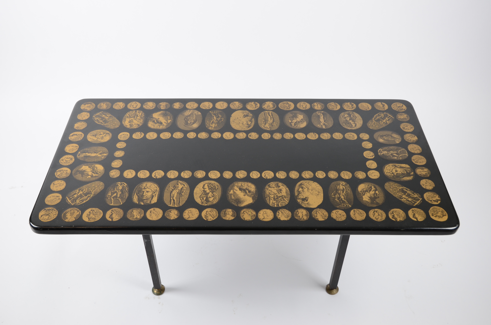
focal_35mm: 38
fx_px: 510
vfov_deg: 35.3
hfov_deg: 51.4
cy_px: 162
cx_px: 246
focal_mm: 25
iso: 200
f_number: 6.3
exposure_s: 1/80
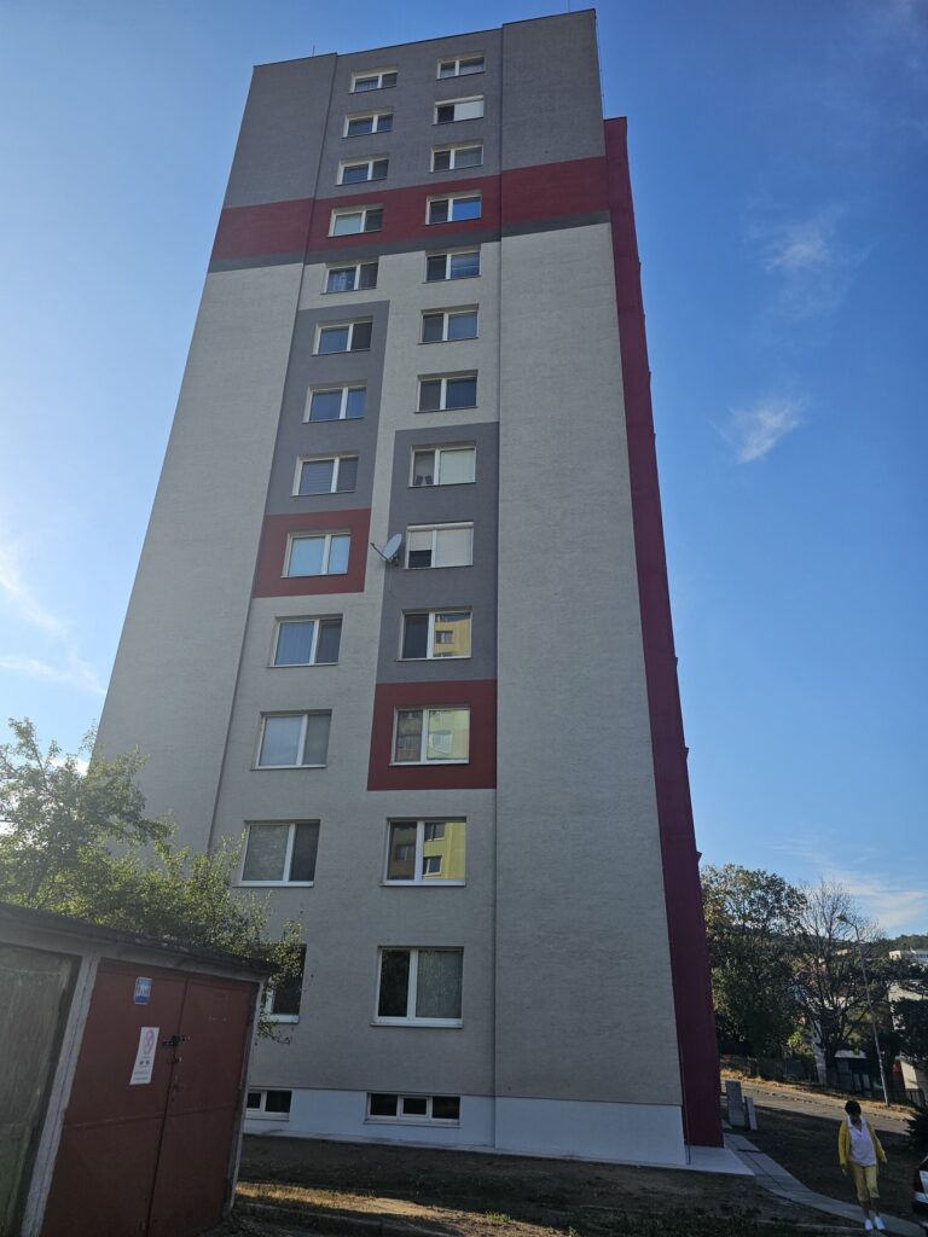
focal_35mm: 23
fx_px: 822
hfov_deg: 58.9
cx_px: 464
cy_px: 618
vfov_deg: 73.9
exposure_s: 1/1132
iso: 20
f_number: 1.7
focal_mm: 6.3
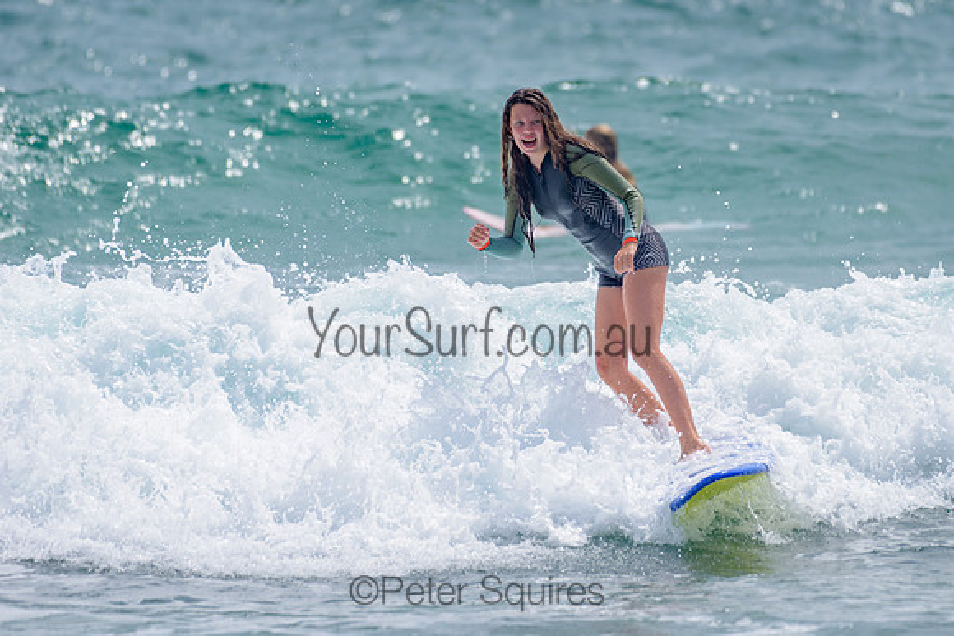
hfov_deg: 3.4
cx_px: 584
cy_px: 246
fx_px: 16237
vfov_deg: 2.2
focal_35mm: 613
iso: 90
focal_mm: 500
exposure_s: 1/2000
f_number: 5.6
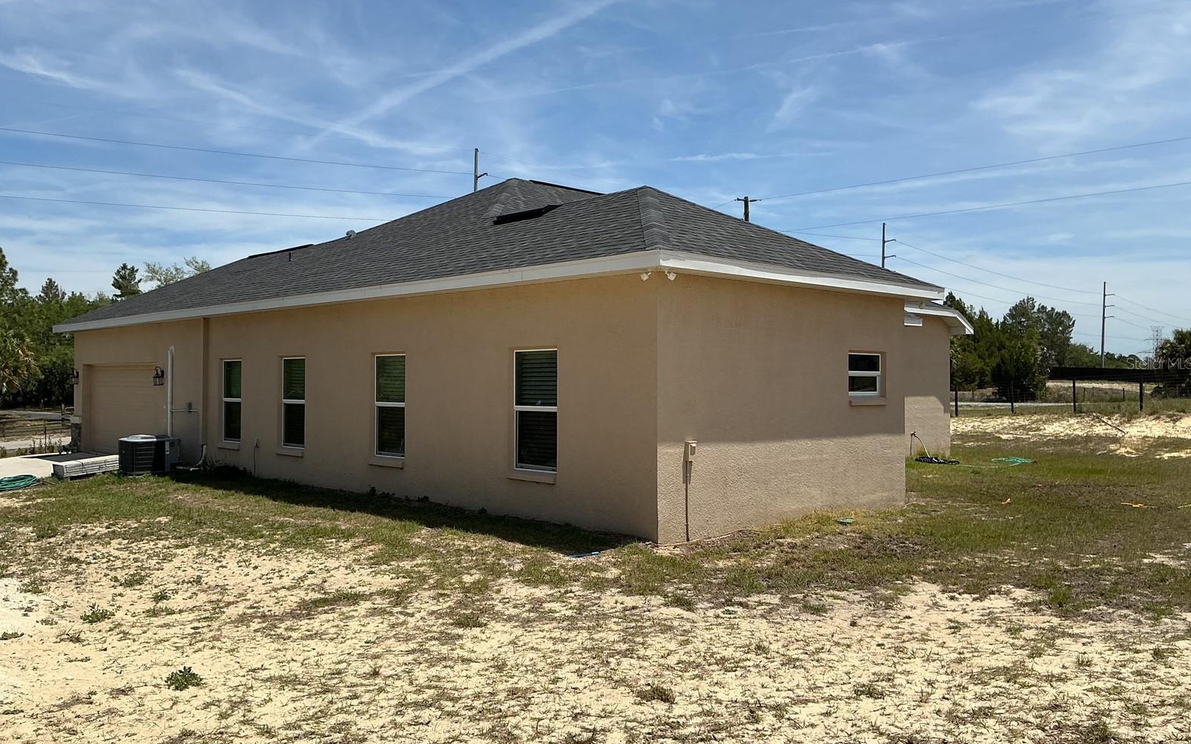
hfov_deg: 61.2
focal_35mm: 31
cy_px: 363
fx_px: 1006
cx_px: 597
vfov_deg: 40.6
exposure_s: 1/3125
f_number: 1.8
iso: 25
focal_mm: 3
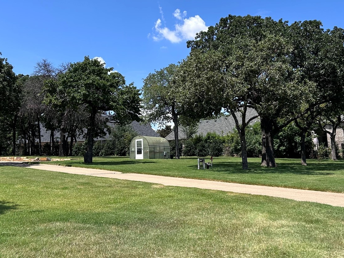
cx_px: 197
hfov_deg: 39.6
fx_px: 477
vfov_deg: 30.2
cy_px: 101
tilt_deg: +7.7
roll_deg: +3.1
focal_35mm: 48
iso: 50
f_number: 1.5
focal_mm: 5.7
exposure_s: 1/4115
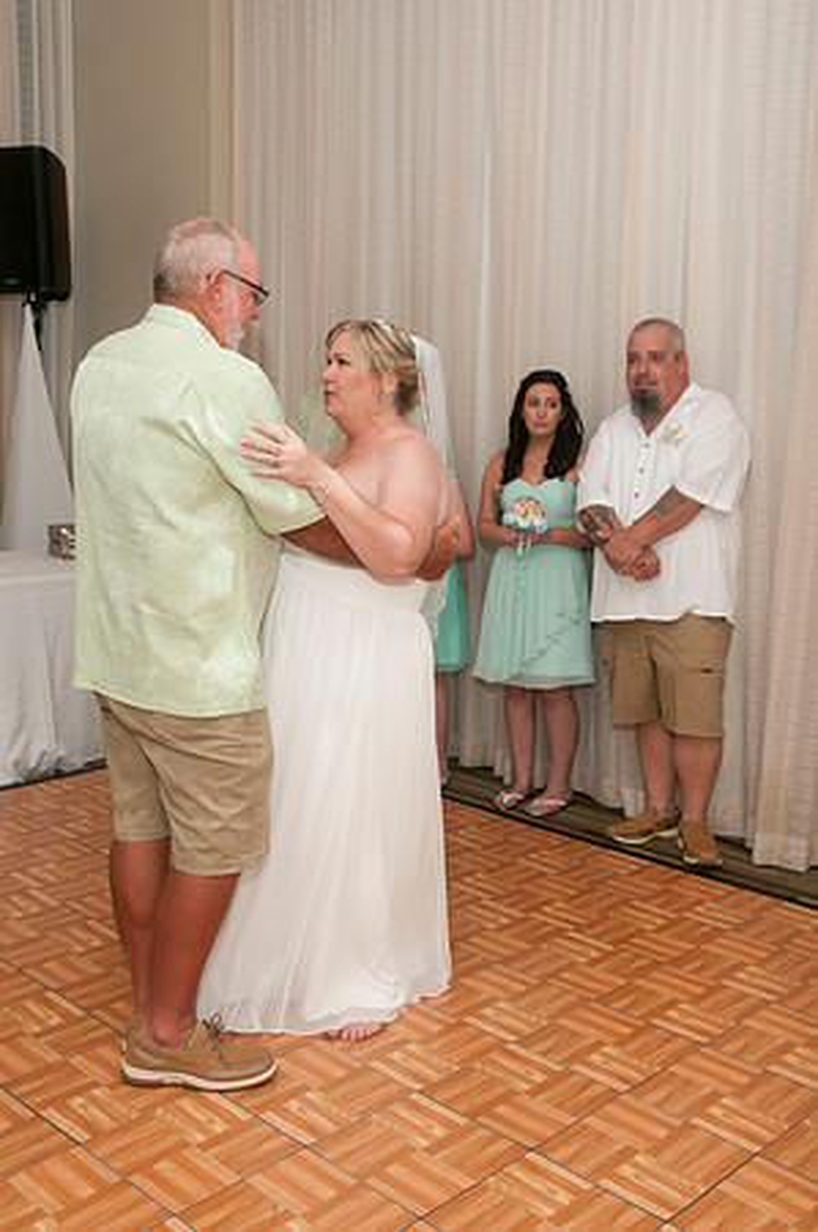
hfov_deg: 34.1
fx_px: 1332
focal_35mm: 39
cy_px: 616
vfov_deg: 49.6
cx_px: 409
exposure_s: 1/250
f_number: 5.6
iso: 400
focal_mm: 26
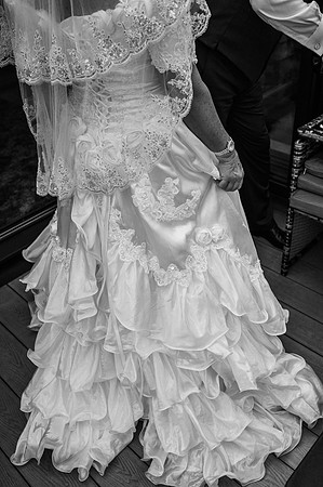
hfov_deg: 37.8
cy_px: 244
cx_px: 162
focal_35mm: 35
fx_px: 472
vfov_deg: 54.5
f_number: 4
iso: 100
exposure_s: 1/1250
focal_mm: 35
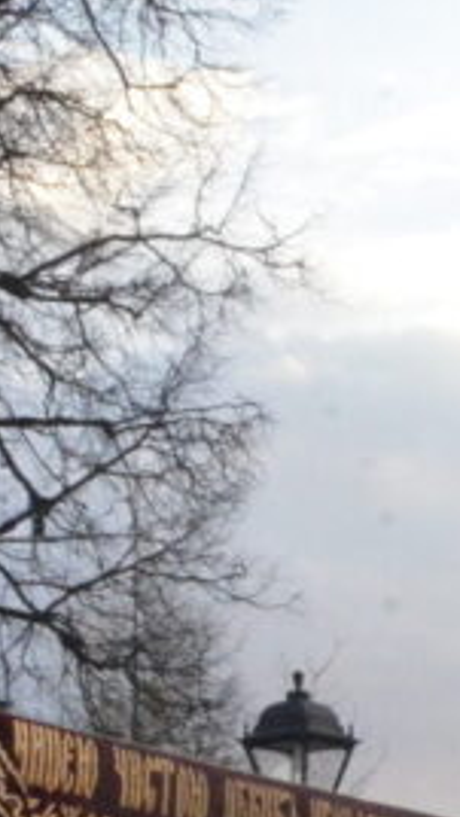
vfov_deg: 19.0
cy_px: 905
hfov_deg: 10.0
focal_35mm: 108
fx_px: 2339
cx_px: 1060
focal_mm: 18
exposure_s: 1/250
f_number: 20
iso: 4500
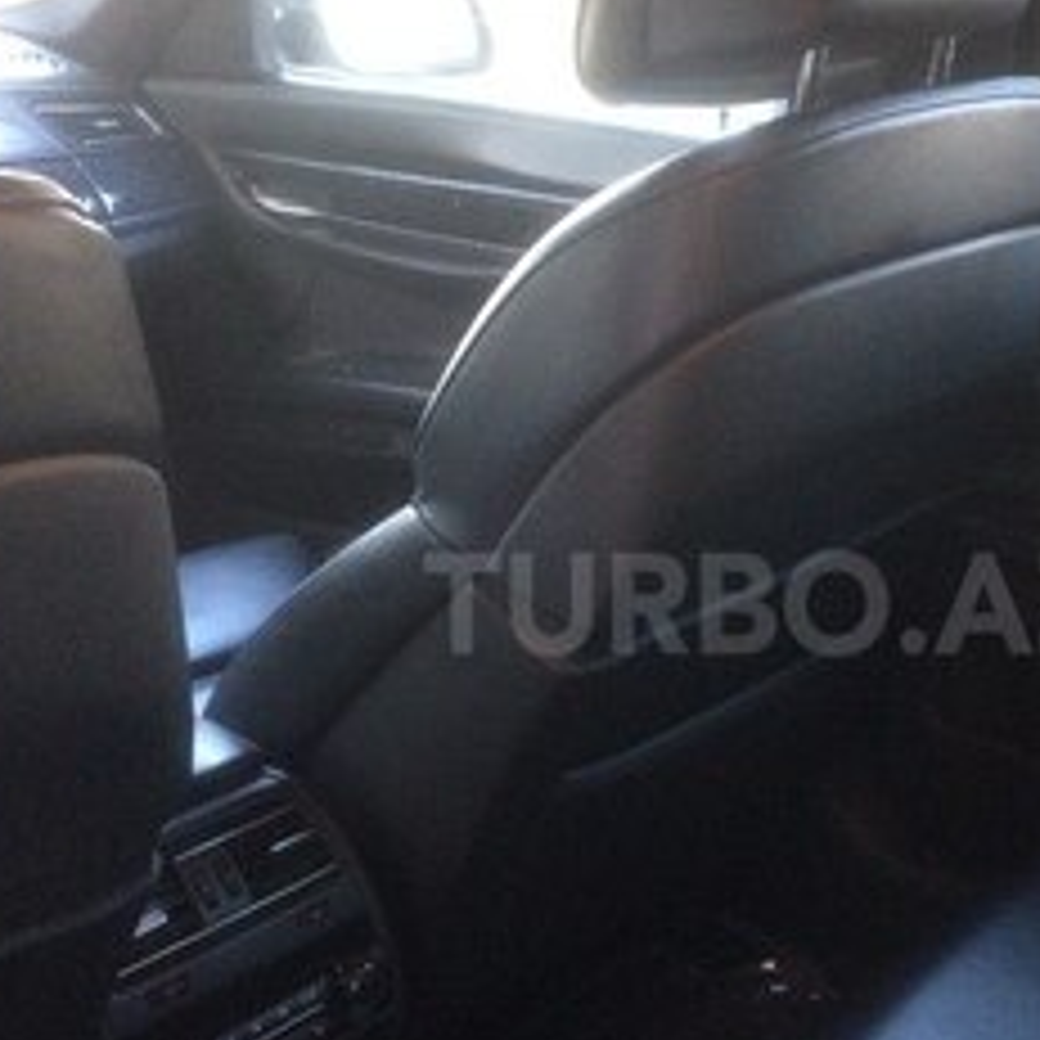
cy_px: 603
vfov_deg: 31.0
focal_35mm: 55
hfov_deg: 30.6
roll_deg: -2.7
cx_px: 770
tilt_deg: -22.1
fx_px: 1869
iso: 250
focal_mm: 4.15
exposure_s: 1/33
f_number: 2.2
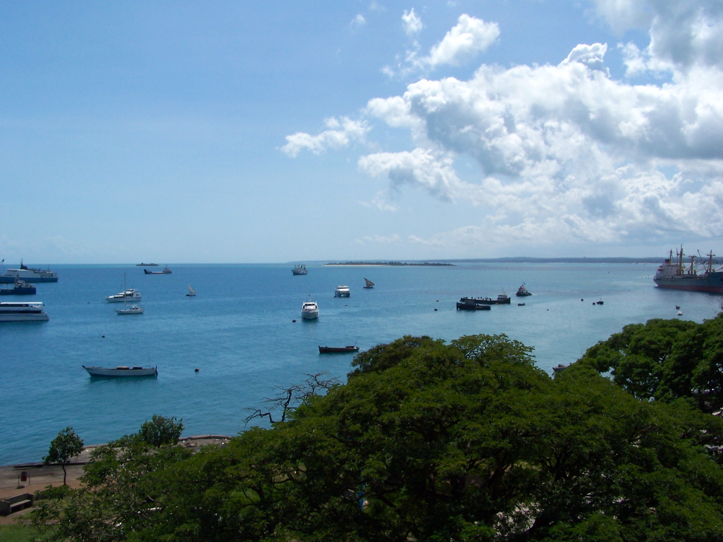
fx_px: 794
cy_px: 271
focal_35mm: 38
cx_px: 362
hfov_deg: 49.0
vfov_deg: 37.7
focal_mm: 6.3
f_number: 5.6
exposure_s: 1/800
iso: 80
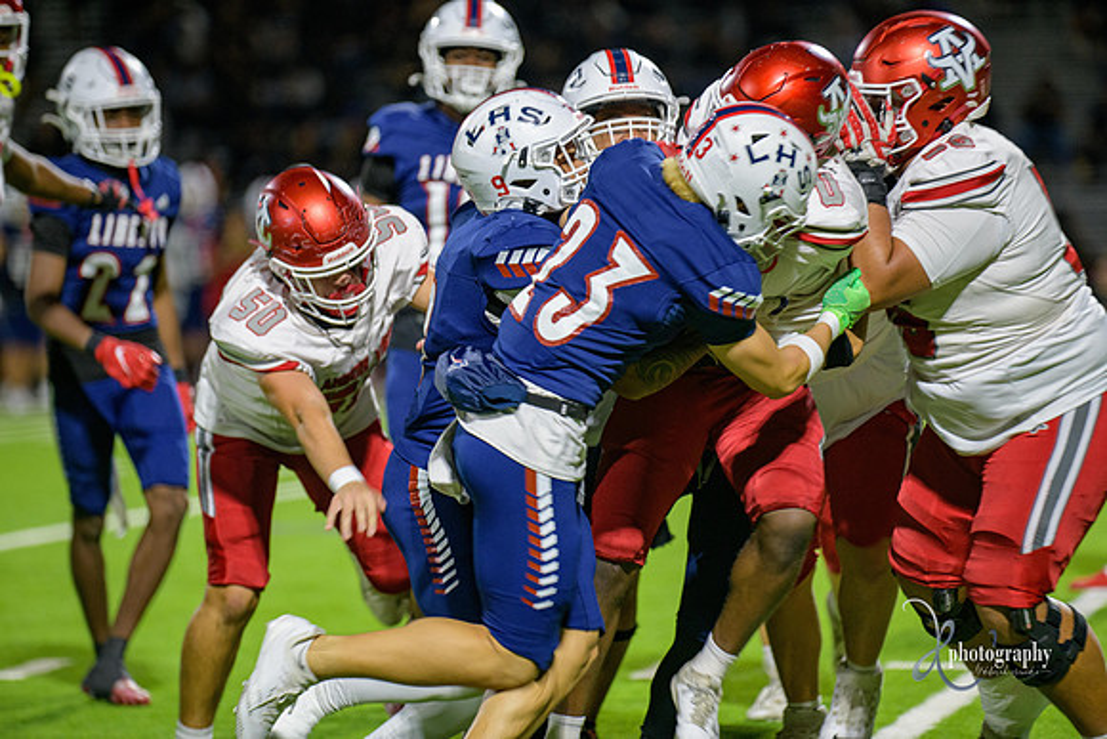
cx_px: 554
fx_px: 6766
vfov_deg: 6.2
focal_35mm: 220
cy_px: 370
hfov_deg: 9.4
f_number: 2.8
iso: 2000
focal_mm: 220
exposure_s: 1/250
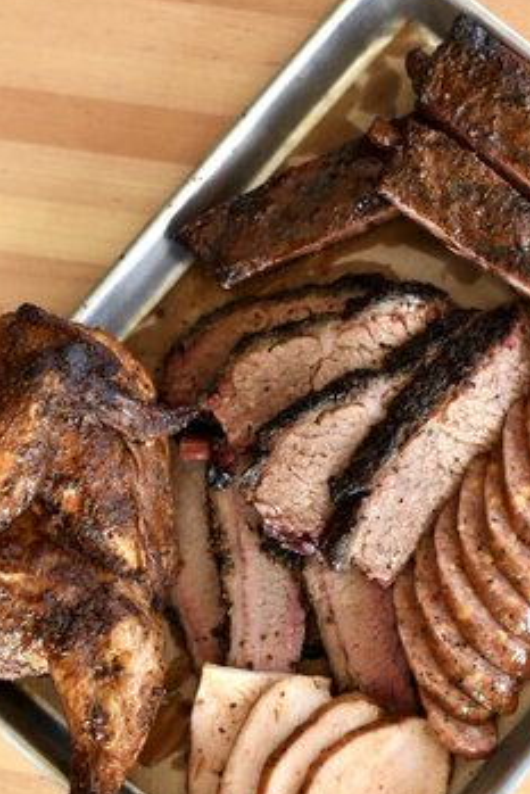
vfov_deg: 23.6
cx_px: 362
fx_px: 1897
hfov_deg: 15.9
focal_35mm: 86
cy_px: 505
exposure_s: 1/1600
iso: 800
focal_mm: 50
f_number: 2.5
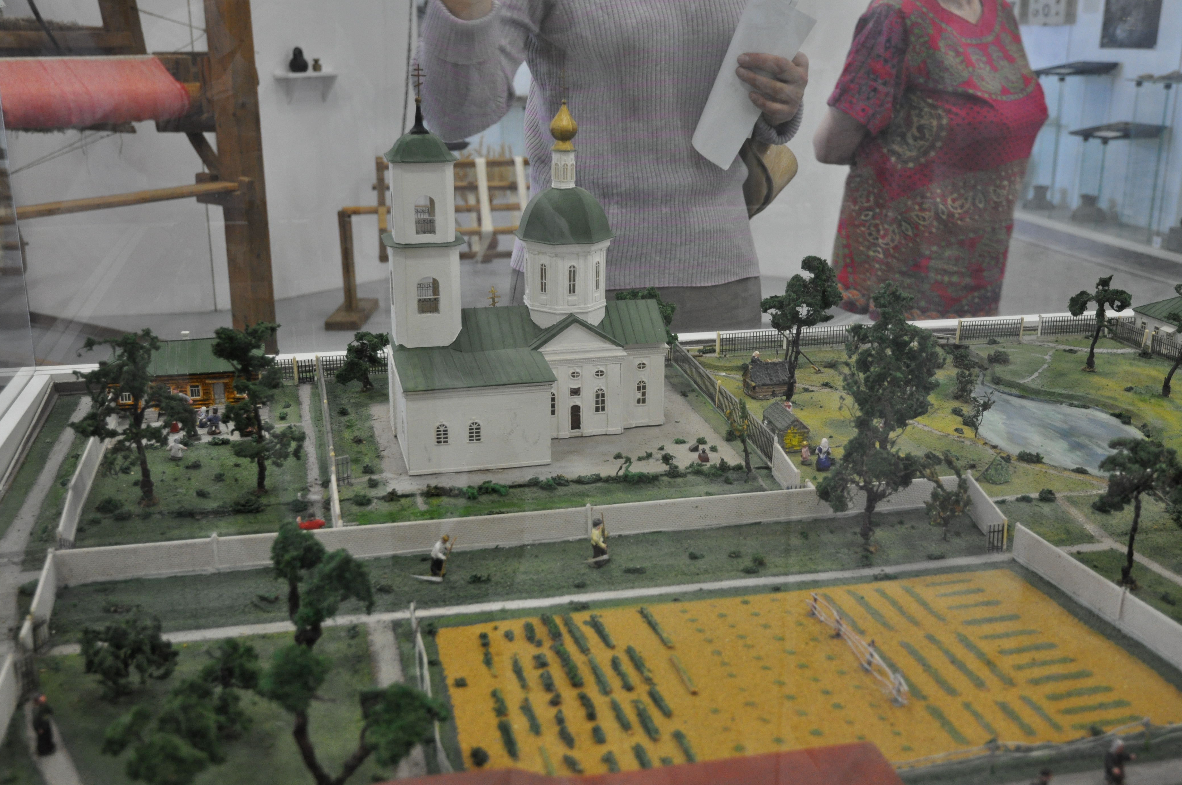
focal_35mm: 39
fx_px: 1263
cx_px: 594
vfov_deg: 34.5
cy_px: 399
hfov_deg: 50.2
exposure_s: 1/40
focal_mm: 25
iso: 800
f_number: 4
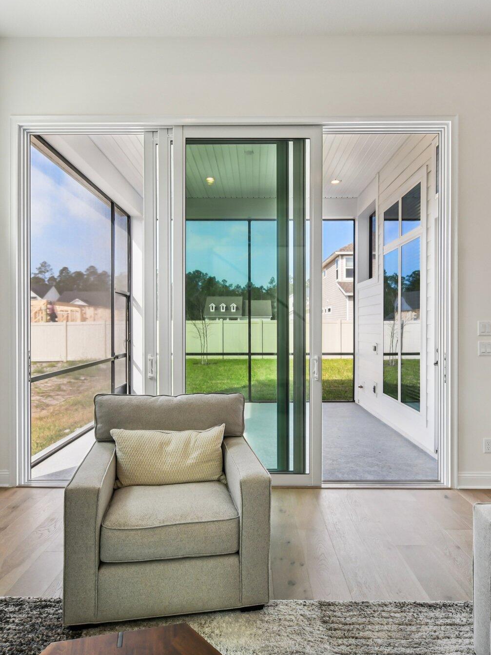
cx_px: 234
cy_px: 329
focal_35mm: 22
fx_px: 416
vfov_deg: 76.4
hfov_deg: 61.1
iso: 400
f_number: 8
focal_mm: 10
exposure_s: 1/160
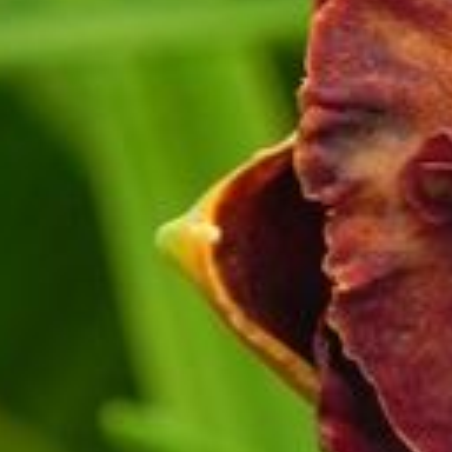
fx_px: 27419
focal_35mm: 1856
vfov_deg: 0.9
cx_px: 900
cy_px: 28
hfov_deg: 0.9
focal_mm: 59.9
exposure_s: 1/125
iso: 160
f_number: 5
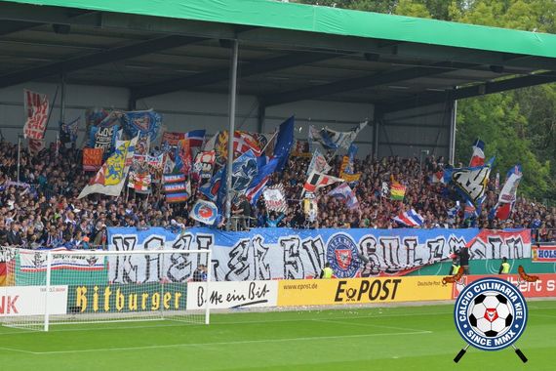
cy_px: 186
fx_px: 1807
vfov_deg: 11.7
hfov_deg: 17.5
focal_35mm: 117
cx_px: 278
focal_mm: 78
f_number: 4.5
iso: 400
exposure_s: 1/1000
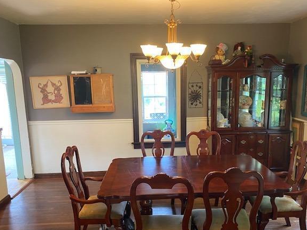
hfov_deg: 61.6
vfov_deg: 48.1
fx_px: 257
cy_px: 126
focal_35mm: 29
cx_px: 166
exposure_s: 1/60
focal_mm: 4.25
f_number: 1.8
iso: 200
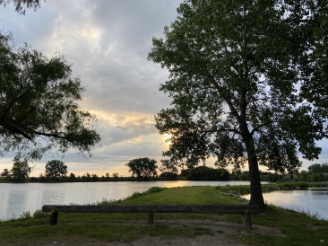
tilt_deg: +12.8
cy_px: 123
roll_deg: +0.0
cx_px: 164
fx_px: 246
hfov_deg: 67.3
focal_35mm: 26
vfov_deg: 53.0
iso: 32
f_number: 1.8
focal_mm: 4.25
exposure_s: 1/678
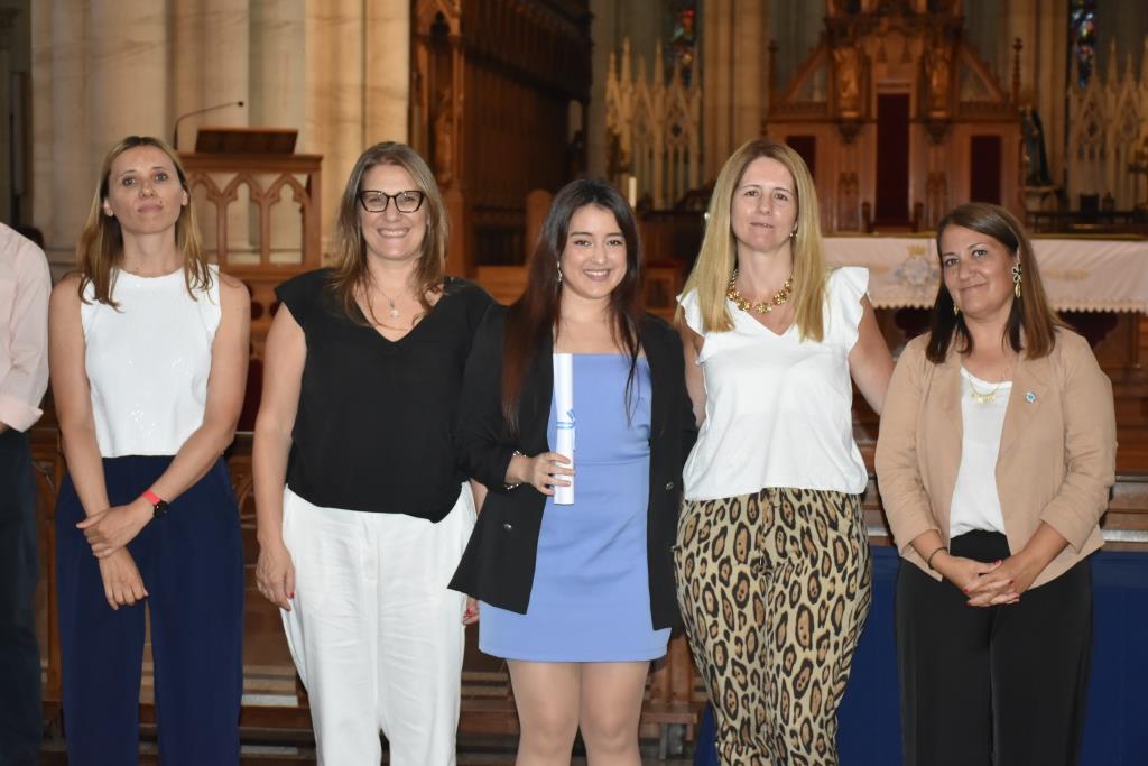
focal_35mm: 75
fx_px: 2392
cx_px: 574
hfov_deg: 27.0
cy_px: 383
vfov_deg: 18.2
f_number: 5.6
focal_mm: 50
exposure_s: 1/60
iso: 1600
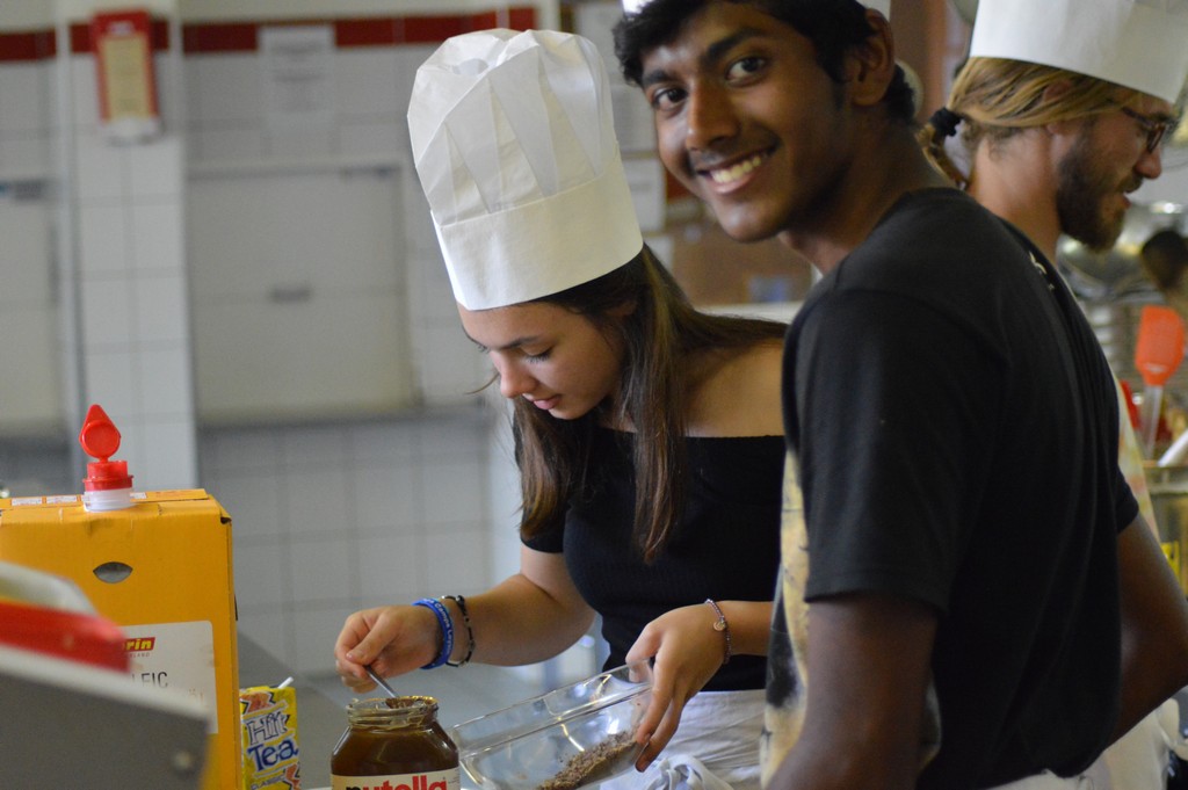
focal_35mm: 105
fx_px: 3462
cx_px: 594
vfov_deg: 13.0
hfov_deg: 19.5
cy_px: 395
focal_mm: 70
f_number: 4
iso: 3200
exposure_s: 1/250
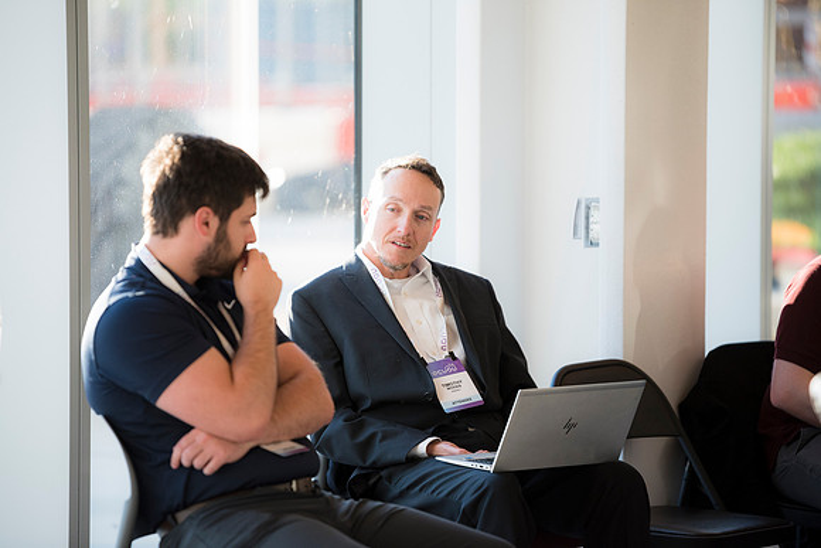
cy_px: 274
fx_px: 4562
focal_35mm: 200
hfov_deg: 10.3
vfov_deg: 6.9
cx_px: 410
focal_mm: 200
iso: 1000
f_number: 2.8
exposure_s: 1/1600
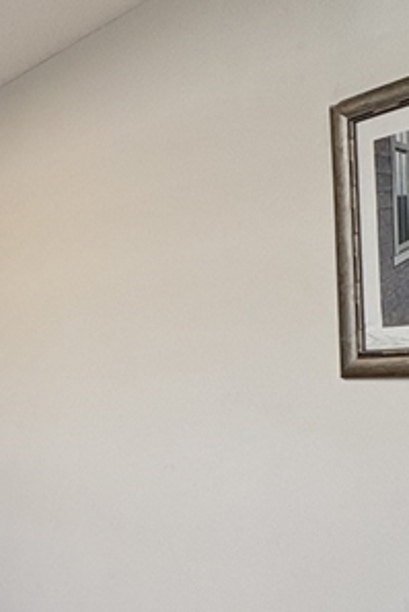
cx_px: -267
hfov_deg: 21.0
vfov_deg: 39.4
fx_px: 851
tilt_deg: +0.6
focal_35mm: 50
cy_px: 376
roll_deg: +0.7
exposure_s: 1/99
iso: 80
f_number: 2.2
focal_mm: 2.22
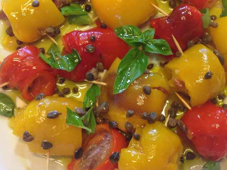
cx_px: 130
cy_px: 62
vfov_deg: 25.9
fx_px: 367
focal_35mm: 56
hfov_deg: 34.3
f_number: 2.4
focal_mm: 4.28
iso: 80
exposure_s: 1/17
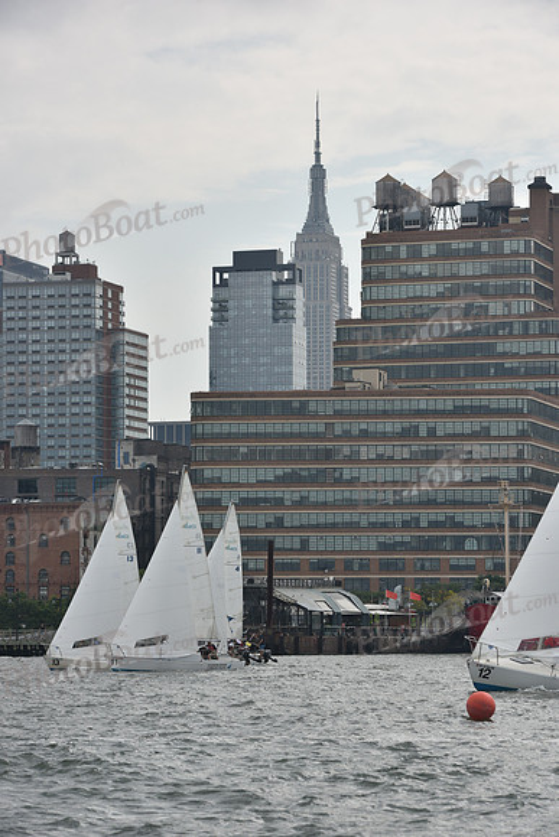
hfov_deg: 11.0
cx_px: 280
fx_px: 2909
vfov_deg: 16.4
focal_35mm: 125
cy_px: 418
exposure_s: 1/1250
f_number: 9
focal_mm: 125
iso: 320
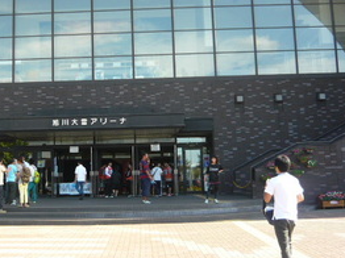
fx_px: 528
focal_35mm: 53
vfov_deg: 27.4
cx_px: 99
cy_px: 101
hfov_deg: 35.6
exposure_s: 1/250
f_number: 2.8
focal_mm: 5.5
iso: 100
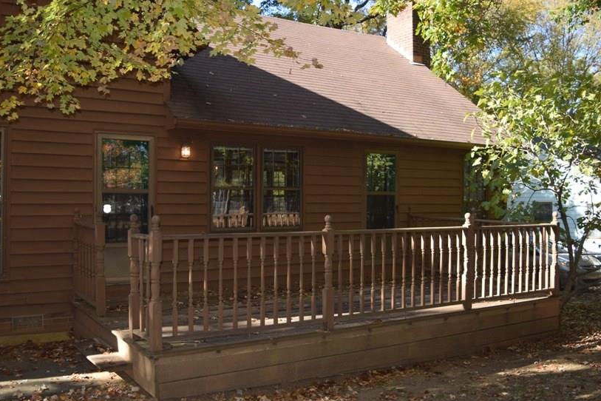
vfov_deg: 38.9
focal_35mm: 34
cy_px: 193
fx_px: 568
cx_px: 270
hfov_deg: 55.7
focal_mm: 18
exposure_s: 1/200
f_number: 3.5
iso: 100
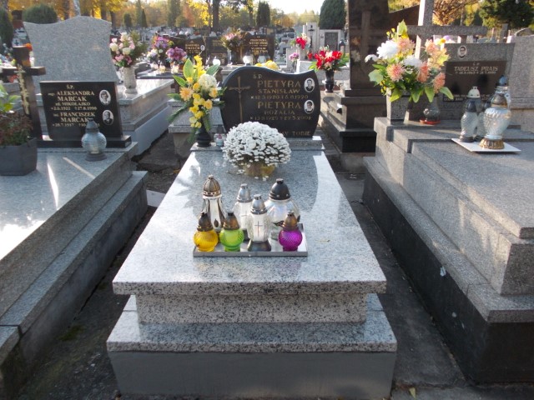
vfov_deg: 49.7
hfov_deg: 63.4
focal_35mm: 28
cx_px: 267
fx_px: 432
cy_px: 200
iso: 125
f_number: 2.7
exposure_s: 1/250
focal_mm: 4
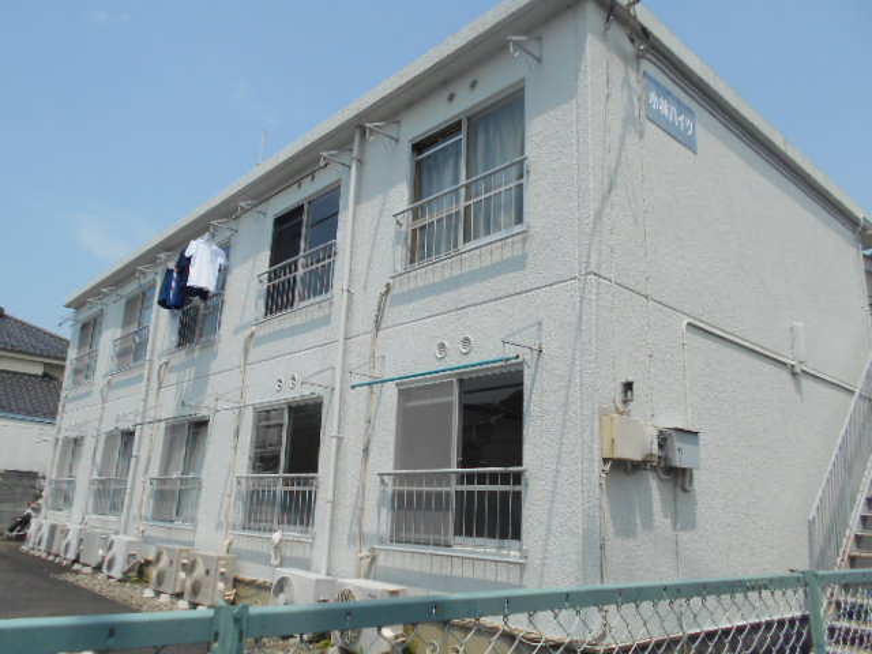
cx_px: 436
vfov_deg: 53.1
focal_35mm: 26
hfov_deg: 67.3
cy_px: 327
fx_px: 655
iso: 80
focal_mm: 4.6
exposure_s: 1/1600
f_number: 3.2
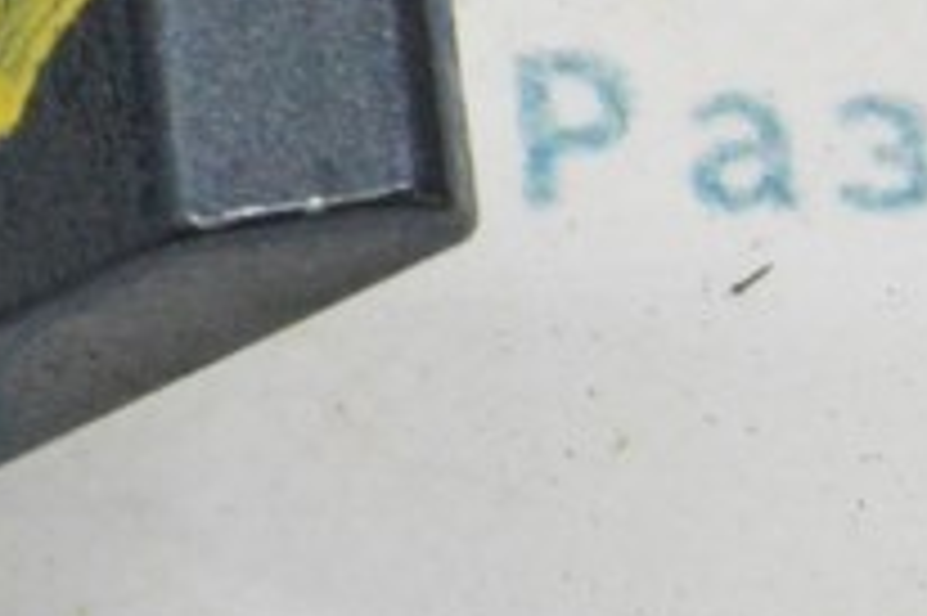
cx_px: -1134
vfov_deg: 3.5
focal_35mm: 388
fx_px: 9983
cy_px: 124
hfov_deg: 5.2
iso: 6400
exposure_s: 1/20
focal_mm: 52
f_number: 20
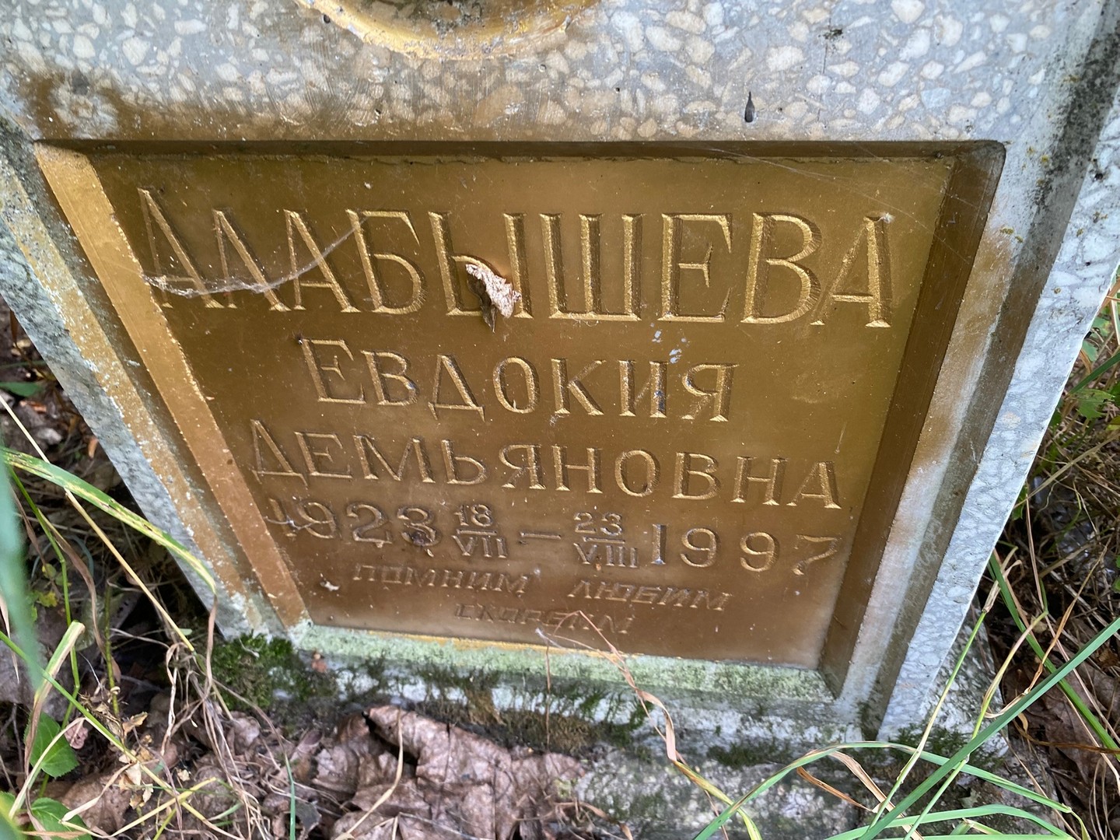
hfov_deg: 67.3
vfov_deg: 53.1
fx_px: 841
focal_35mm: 26
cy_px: 420
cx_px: 560
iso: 125
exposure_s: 1/103
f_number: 1.8
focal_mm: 4.25
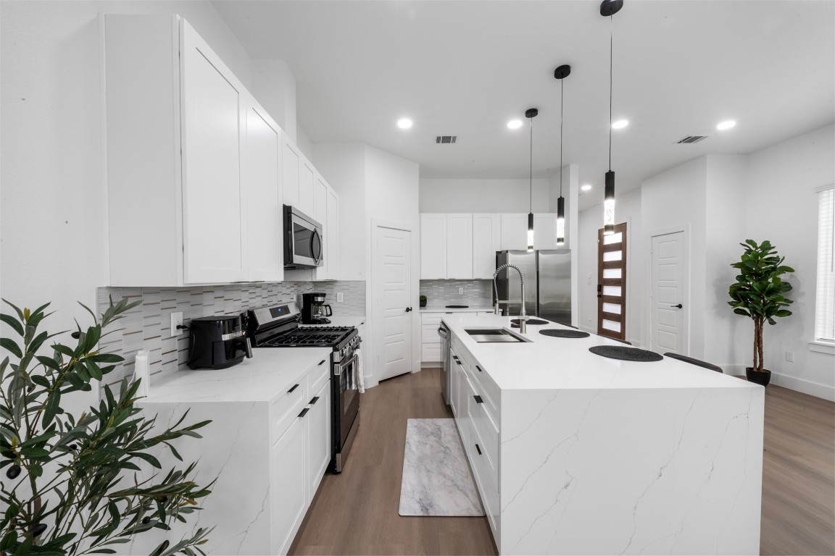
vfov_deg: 85.4
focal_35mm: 13
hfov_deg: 108.3
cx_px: 418
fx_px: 302
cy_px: 278
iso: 250
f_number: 9
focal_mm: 13
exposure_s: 1.6
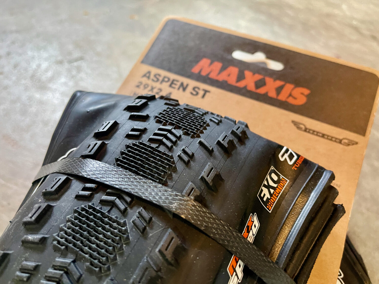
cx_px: 190
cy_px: 142
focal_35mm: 25
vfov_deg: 54.9
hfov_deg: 69.4
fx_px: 274
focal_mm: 5.1
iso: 640
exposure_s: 1/40
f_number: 1.6
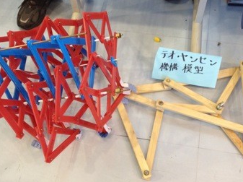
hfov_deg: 36.9
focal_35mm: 52
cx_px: 125
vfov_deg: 28.0
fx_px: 365
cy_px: 94
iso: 125
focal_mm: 4.28
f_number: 2.4
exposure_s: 1/20
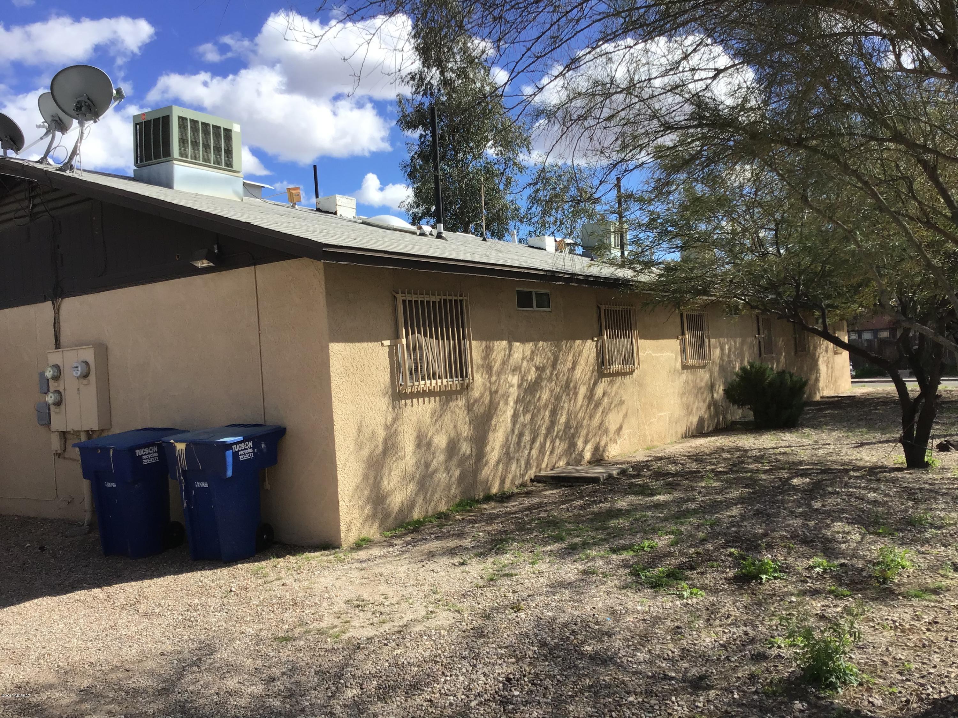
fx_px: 858
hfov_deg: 58.4
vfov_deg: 45.4
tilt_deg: +2.3
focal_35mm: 31
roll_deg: +3.4
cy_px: 359
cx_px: 479
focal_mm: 3.3
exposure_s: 1/1164
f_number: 2.4
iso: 25
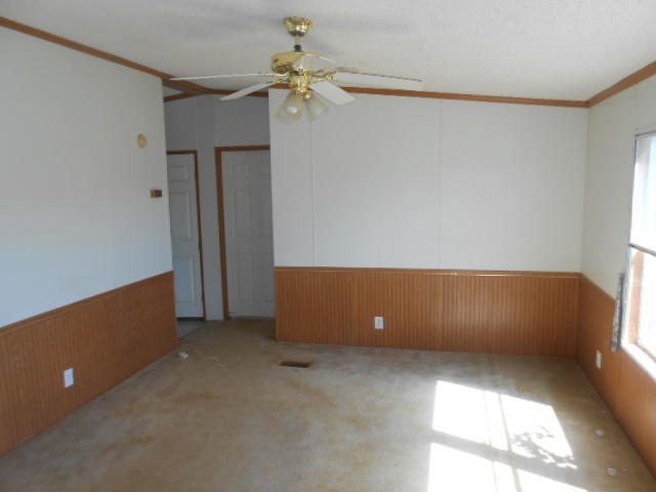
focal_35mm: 26
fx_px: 493
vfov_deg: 53.1
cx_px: 328
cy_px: 246
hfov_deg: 67.3
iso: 80
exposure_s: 1/60
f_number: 3.5
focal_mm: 4.6
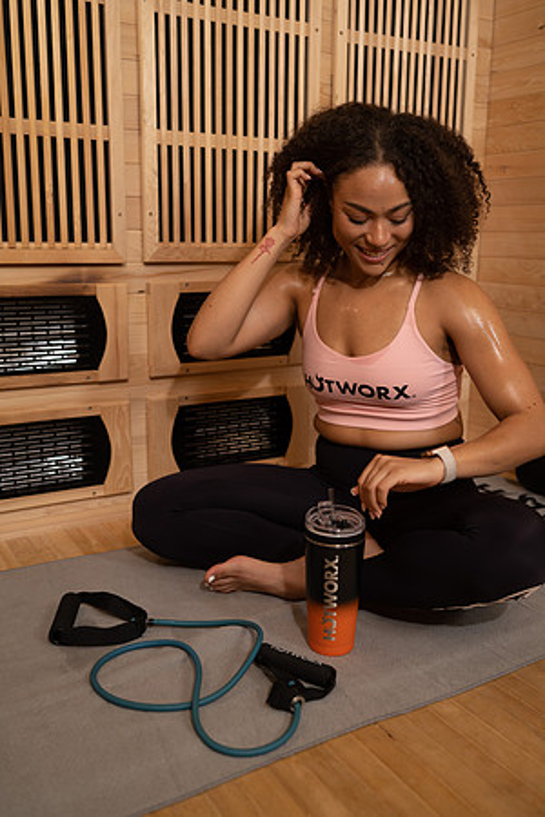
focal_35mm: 35
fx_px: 795
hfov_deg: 37.9
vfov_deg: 54.4
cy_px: 408
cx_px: 272
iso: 250
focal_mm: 35
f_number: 2.8
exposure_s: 1/80
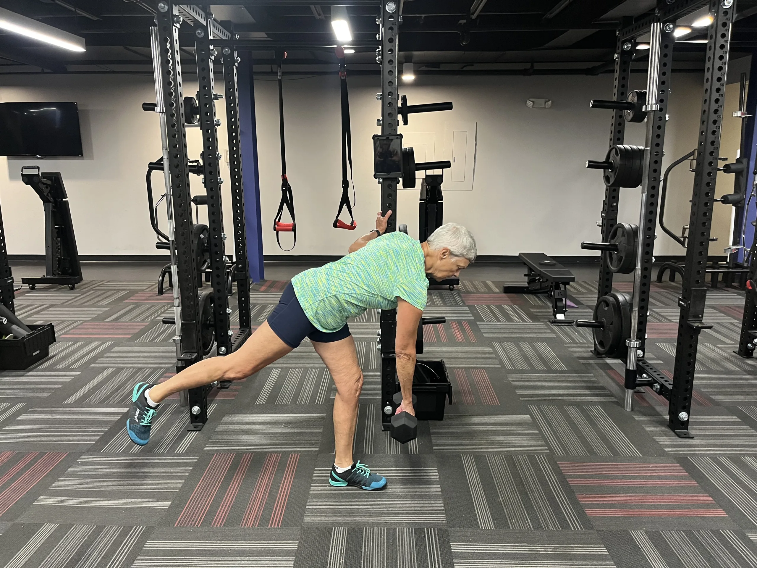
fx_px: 569
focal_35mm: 26
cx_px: 378
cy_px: 284
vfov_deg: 53.1
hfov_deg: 67.3
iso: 400
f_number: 1.6
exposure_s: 1/40
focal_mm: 5.1
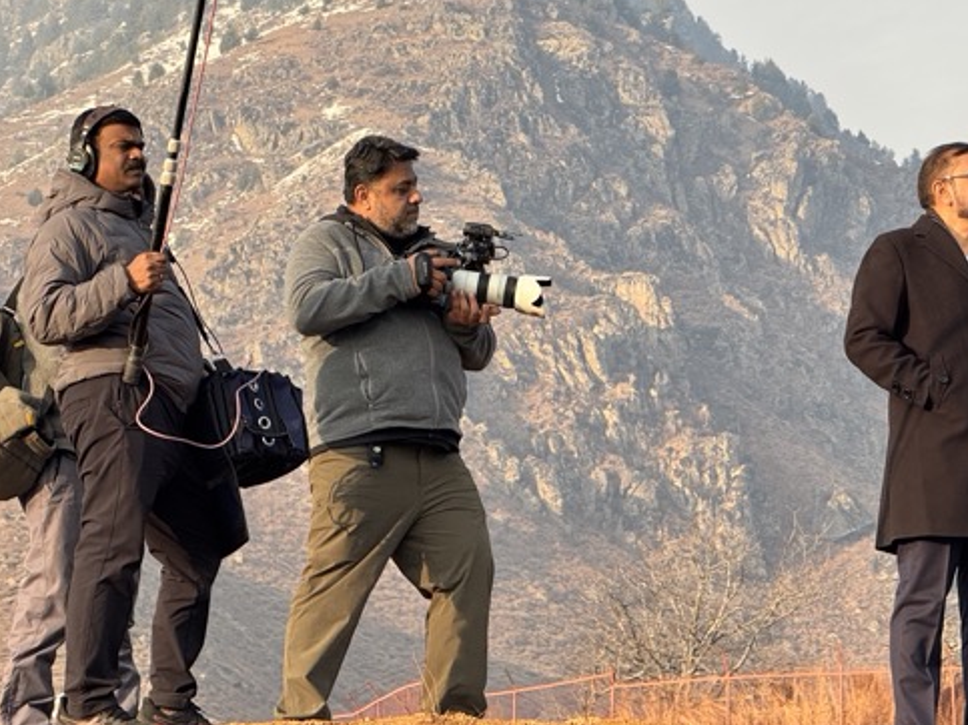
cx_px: 589
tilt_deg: +16.1
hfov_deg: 12.4
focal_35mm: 159
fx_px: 4445
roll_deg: -0.4
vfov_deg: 9.3
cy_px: 254
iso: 50
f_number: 2.8
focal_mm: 15.66
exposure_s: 1/467
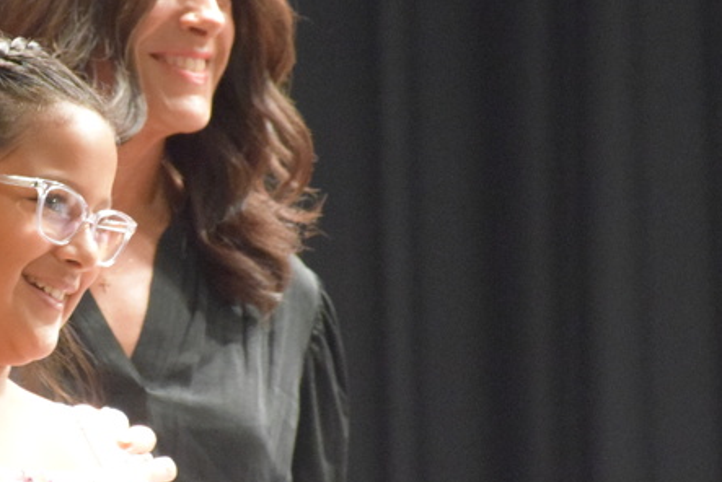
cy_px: 268
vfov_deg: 2.8
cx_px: 23
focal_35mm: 485
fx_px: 9733
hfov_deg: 4.2
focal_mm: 140
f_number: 5.6
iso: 6400
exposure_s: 1/100
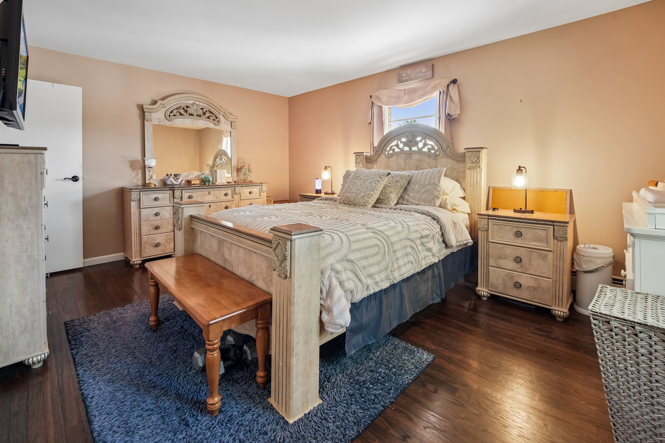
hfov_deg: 104.3
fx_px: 259
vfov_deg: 81.2
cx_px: 332
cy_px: 222
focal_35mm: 14
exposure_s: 1/20
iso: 1000
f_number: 7.1
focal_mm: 14
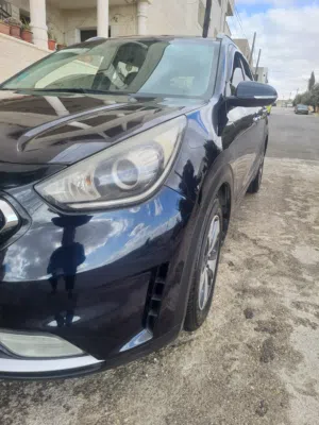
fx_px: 295
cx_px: 160
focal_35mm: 24
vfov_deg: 71.6
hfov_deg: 56.8
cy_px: 212
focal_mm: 5.23
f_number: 1.8
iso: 50
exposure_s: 1/420
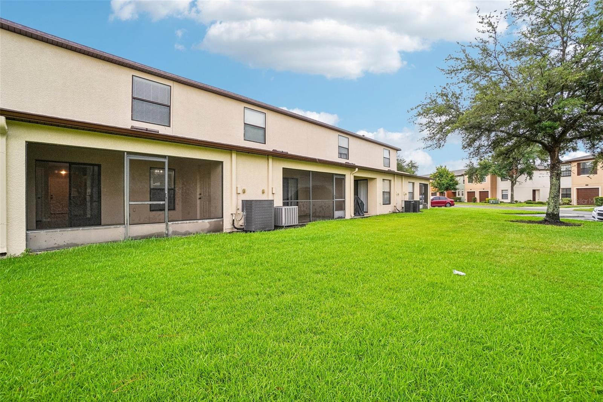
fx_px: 251
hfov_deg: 100.4
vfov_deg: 77.3
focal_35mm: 15
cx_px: 302
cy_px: 201
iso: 320
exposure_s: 1/30
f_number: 8
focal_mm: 10
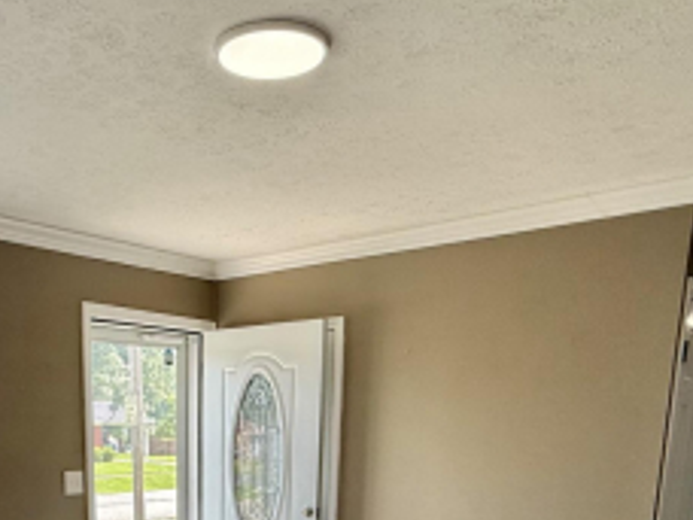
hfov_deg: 44.9
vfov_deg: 29.9
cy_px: 629
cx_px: 217
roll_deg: +0.3
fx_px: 821
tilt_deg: -12.6
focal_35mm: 41
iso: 64
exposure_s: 1/258
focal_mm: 2.22
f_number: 2.2
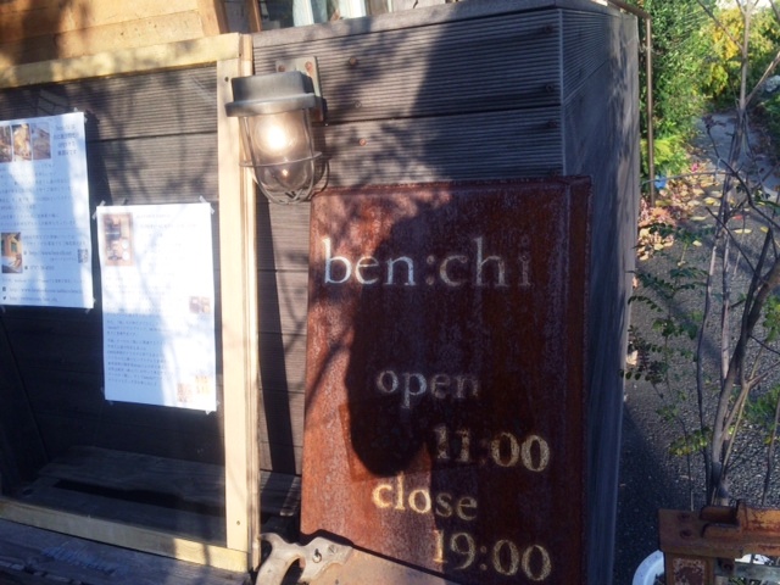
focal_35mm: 30
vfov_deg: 46.8
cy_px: 292
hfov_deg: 60.0
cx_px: 390
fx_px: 676
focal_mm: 4.12
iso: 32
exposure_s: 1/336
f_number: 2.2
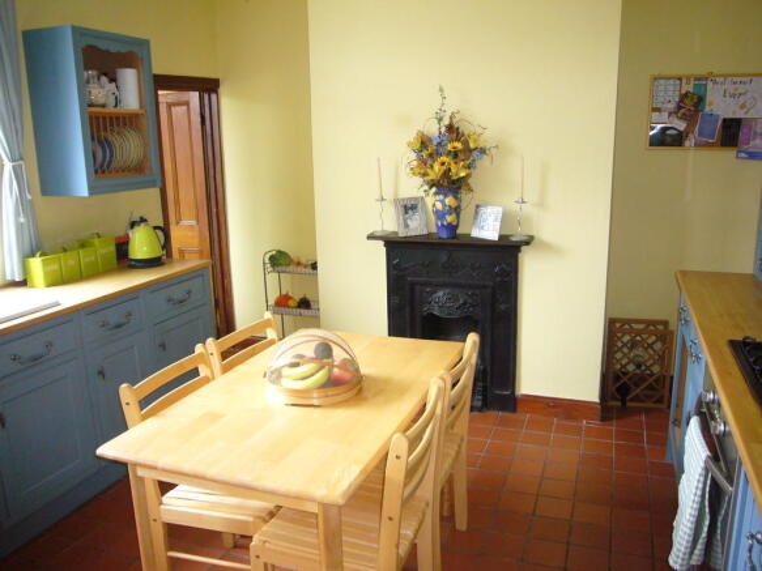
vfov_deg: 49.7
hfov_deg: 63.5
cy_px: 286
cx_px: 381
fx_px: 616
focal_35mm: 28
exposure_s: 1/30
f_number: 2.8
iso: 200
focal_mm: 4.6
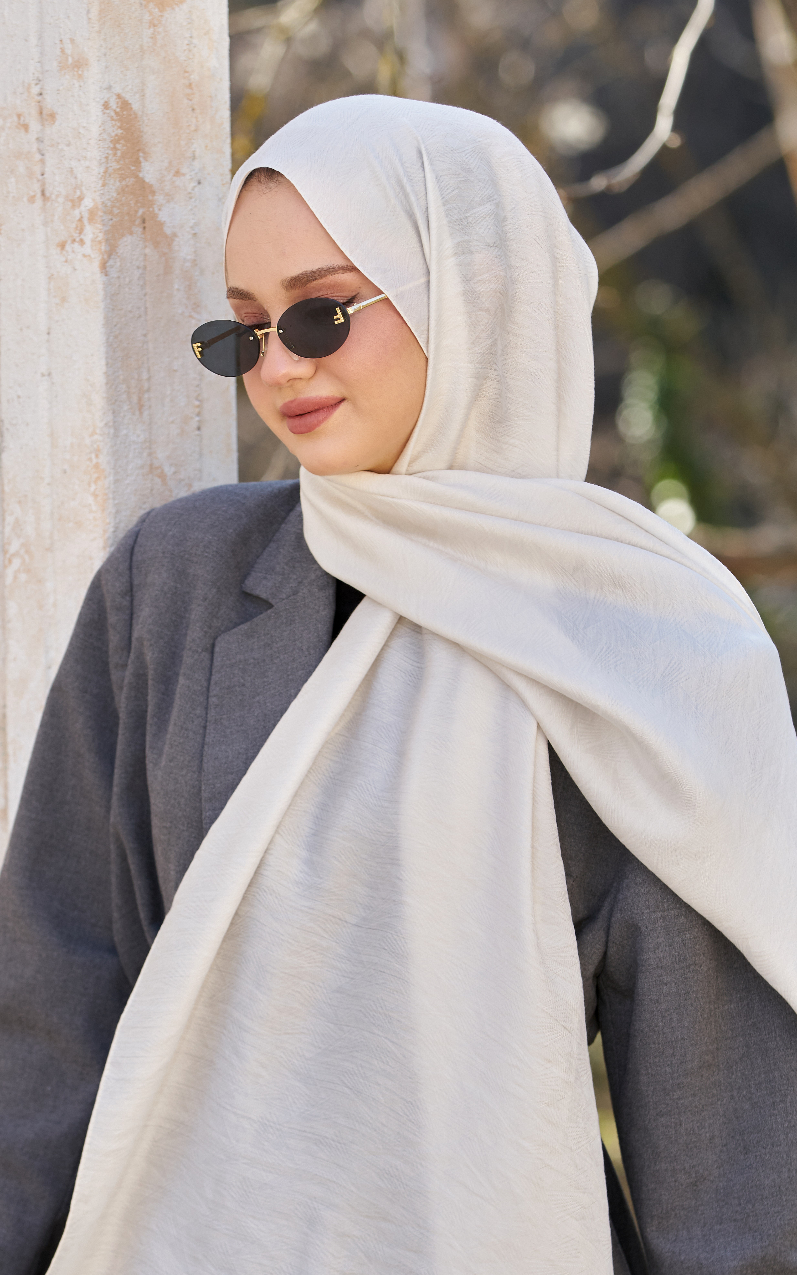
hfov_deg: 11.1
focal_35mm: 118
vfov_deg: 17.7
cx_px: 413
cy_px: 638
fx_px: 4101
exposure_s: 1/200
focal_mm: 115
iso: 200
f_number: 4.5
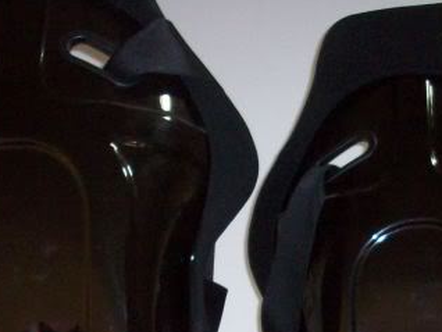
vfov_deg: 15.7
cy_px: 303
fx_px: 1188
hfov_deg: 21.0
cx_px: 270
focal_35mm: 93
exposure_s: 1/45
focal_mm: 6.2
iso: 160
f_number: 2.8
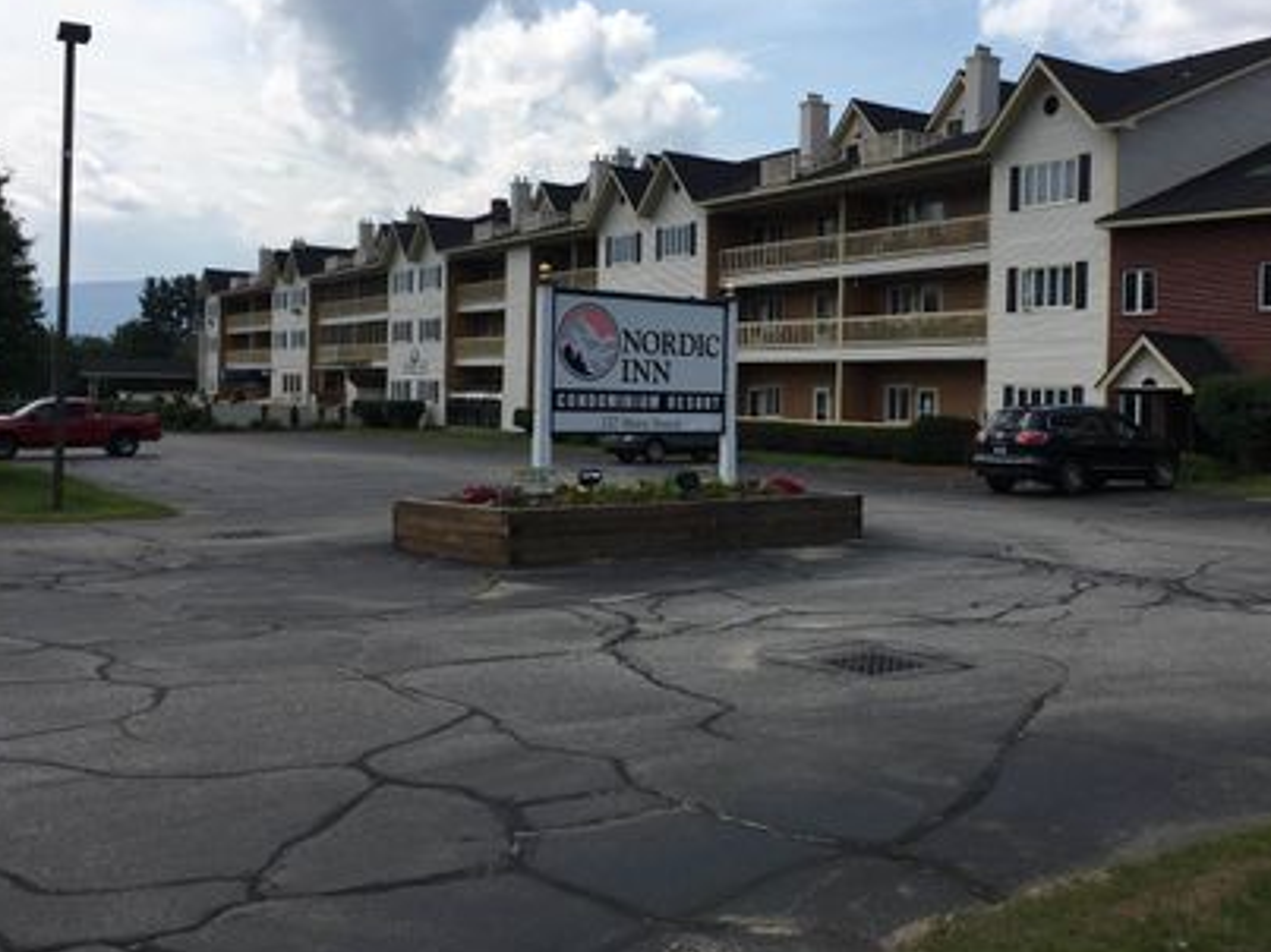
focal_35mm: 36
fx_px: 1321
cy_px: 399
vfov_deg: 39.5
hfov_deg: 51.1
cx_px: 747
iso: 25
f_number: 2.2
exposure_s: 1/2481
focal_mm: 4.15
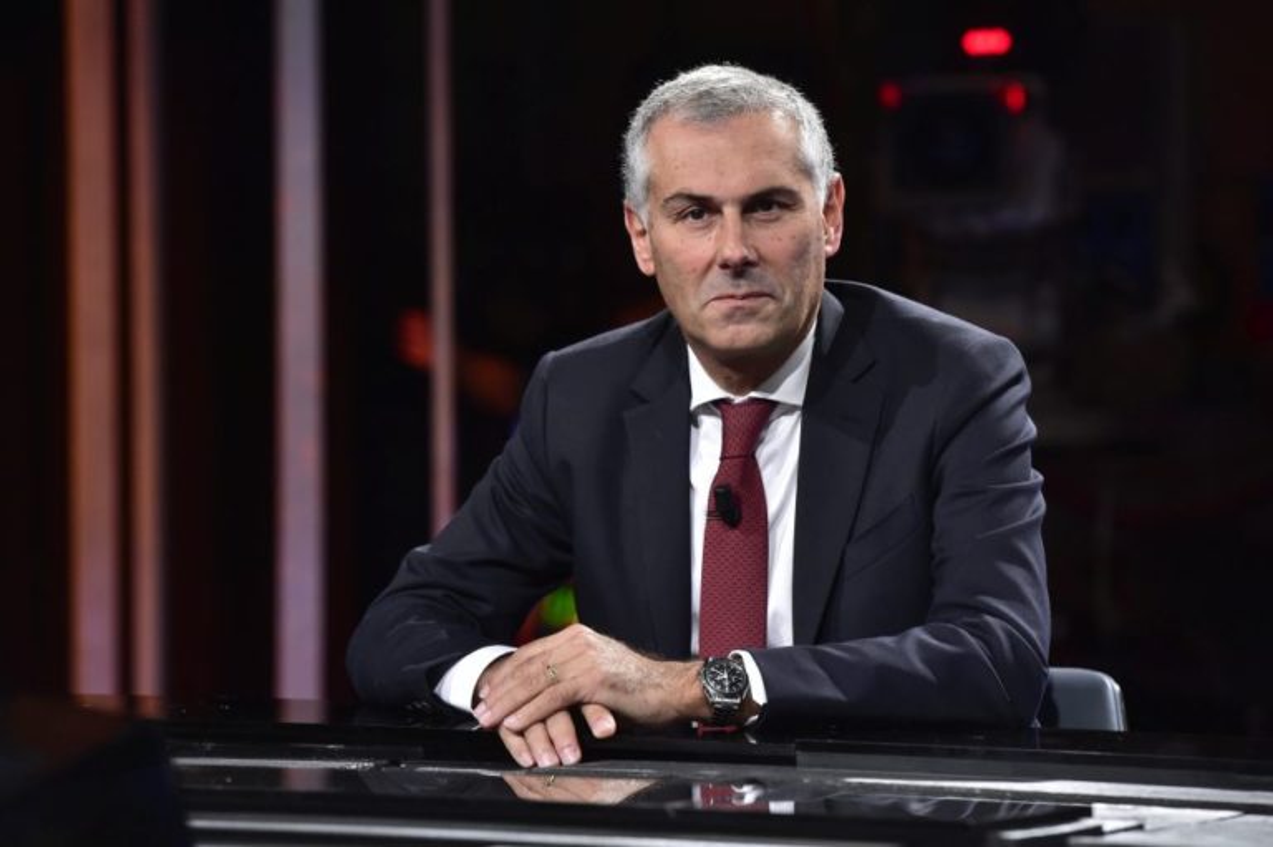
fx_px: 6007
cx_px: 636
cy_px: 424
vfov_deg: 8.1
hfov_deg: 12.1
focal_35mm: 170
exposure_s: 1/320
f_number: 6.3
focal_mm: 170
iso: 4000
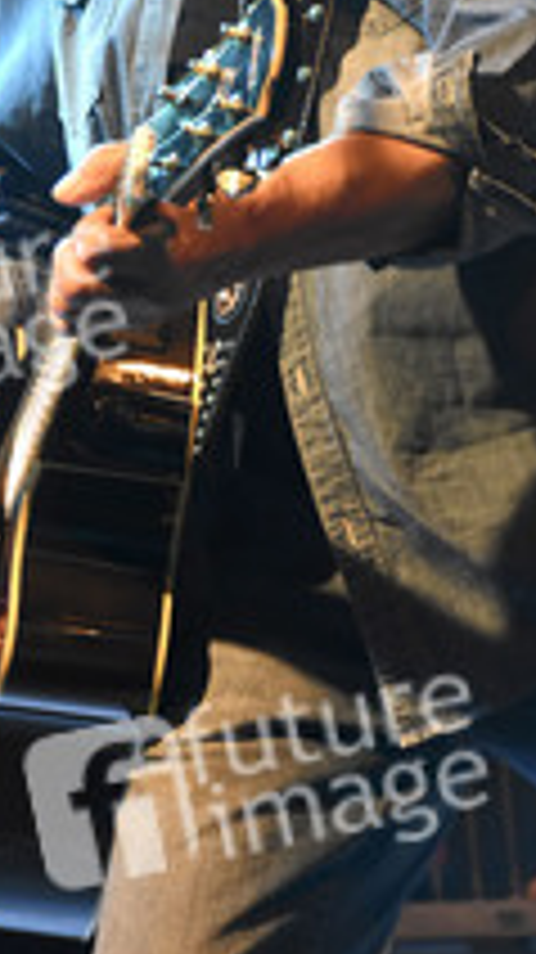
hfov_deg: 6.8
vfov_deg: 12.0
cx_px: 387
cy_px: 108
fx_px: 4505
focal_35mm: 178
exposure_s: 1/160
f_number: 5
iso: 2500
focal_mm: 60
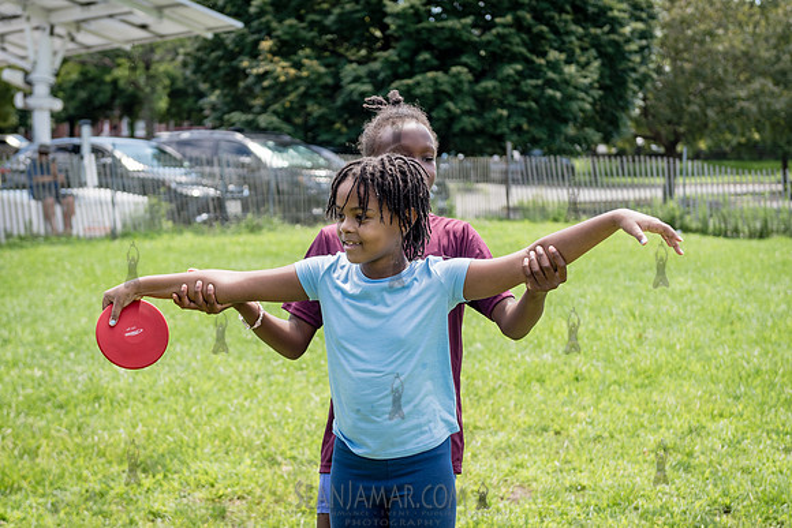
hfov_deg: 26.1
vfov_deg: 17.6
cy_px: 276
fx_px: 1707
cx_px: 358
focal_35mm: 78
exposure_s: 1/800
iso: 200
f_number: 3.5
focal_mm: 55
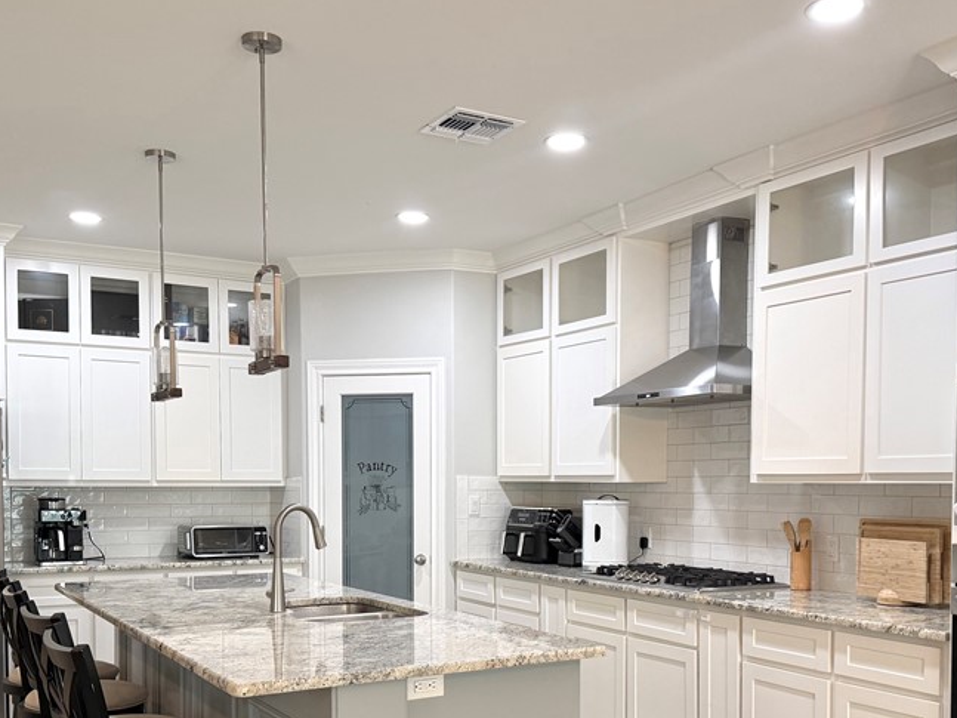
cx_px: 501
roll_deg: -1.0
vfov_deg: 36.9
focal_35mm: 38
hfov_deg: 49.0
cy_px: 530
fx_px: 1050
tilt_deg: +0.3
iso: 200
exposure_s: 1/120
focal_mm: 6.76
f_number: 1.78
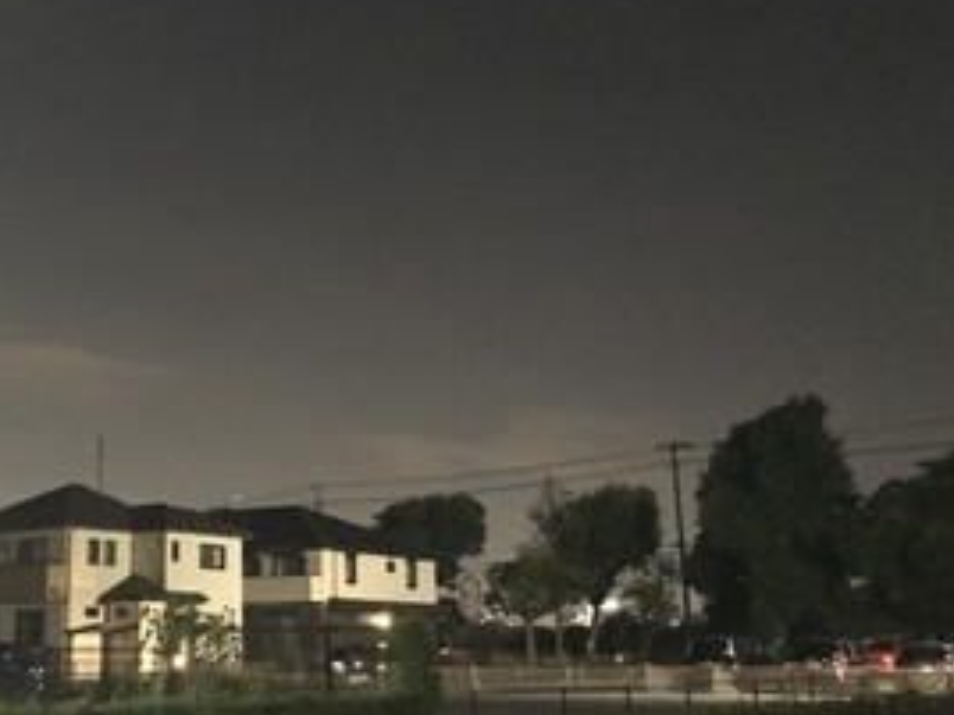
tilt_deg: +12.2
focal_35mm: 47
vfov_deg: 30.9
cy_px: 381
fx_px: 1295
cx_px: 199
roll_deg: -0.9
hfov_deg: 39.0
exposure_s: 1/4
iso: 400
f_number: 1.8
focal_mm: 3.99
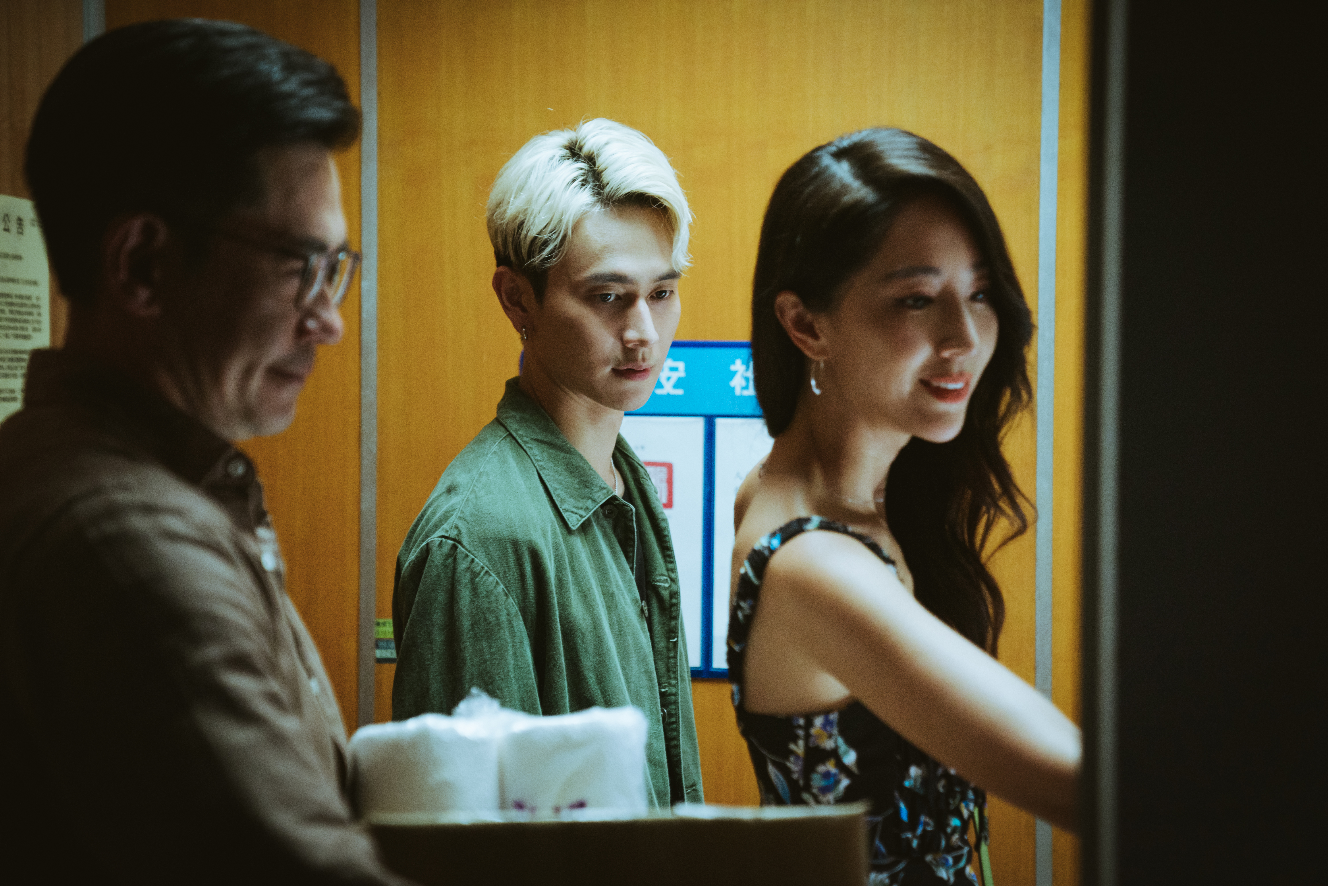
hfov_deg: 28.8
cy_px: 443
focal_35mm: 70
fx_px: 2582
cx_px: 664
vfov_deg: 19.5
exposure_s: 1/125
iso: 2000
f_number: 2.8
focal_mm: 70
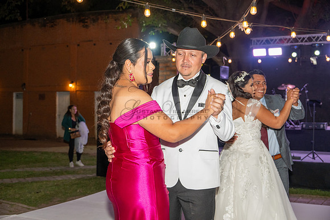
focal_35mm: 50
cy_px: 110
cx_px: 165
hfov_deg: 39.6
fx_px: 458
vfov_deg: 27.0
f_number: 5.6
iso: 2000
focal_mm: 50
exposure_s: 1/160
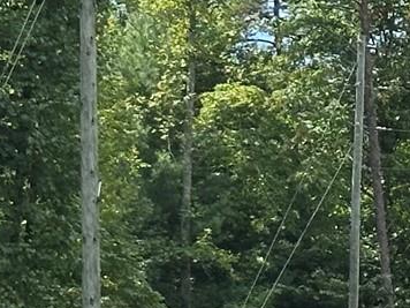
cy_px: 129
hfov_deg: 7.1
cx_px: 544
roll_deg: -2.7
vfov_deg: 5.4
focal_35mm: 276
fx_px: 3269
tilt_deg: +12.6
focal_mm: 6.86
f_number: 1.78
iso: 64
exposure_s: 1/1289
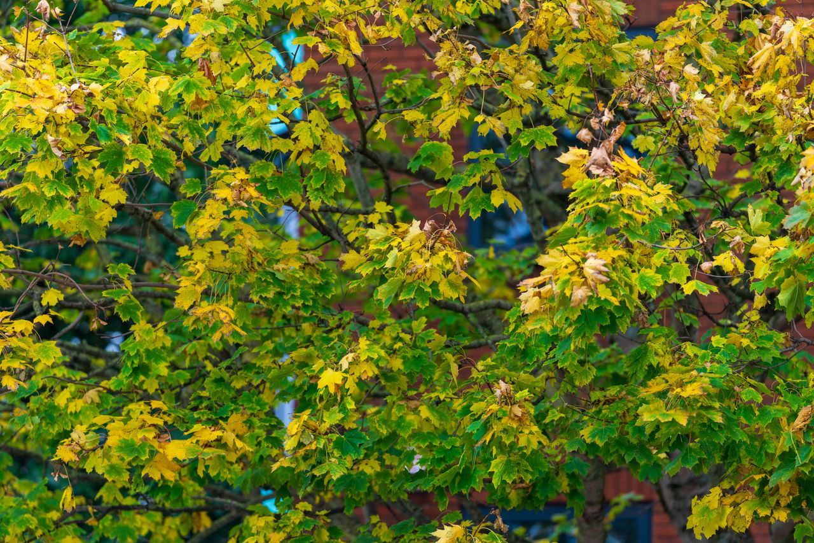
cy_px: 272
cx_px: 407
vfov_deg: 6.9
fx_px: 4521
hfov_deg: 10.3
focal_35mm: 200
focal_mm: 200
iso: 100
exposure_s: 1/400
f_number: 2
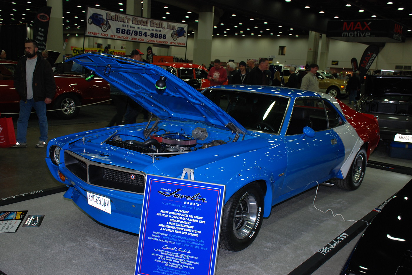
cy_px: 138
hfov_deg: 53.1
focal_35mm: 36
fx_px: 412
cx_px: 206
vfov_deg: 37.0
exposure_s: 1/60
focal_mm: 24
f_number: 4
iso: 200
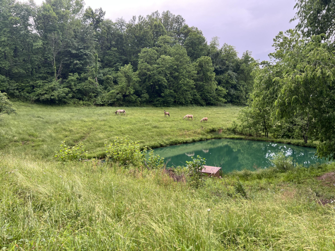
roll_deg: +3.0
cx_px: 168
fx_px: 252
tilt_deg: -1.9
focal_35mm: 26
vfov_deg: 53.0
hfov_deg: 67.3
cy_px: 126
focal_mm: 5.7
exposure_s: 1/247
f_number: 1.5
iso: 50
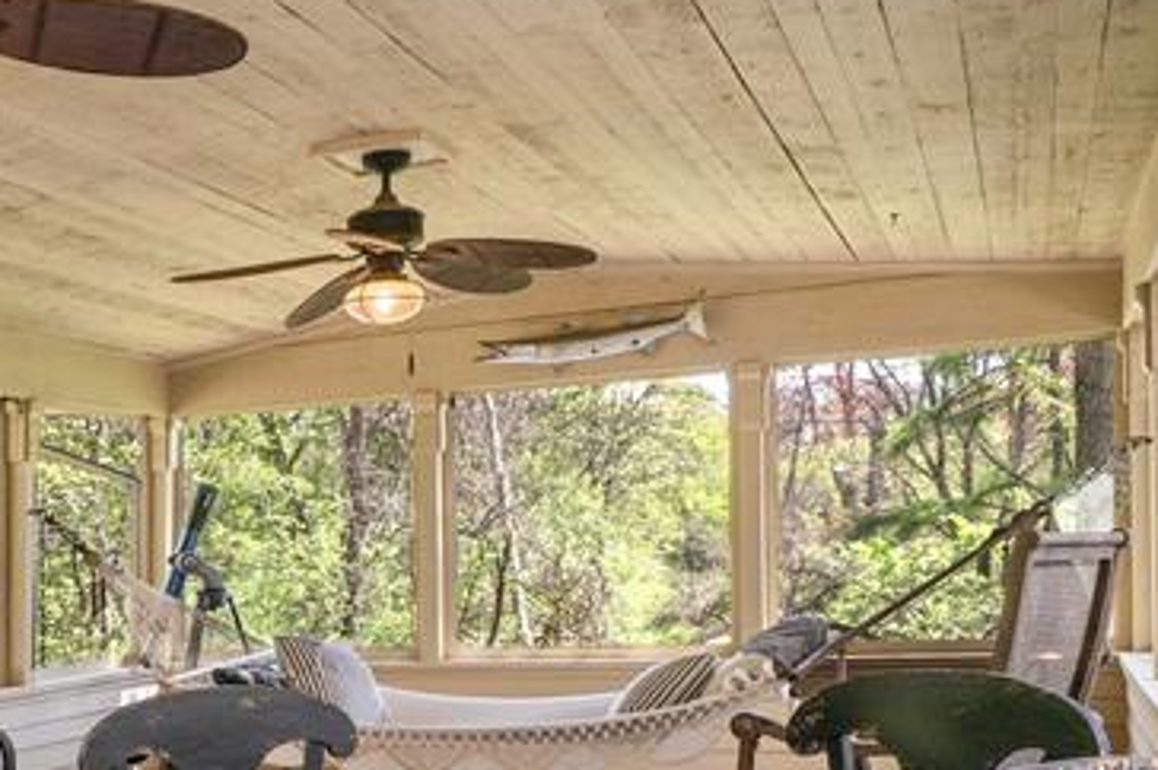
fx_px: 1446
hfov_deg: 40.8
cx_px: 146
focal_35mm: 45
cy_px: 888
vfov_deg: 26.9
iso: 100
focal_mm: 16
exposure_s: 1/60
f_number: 5.6
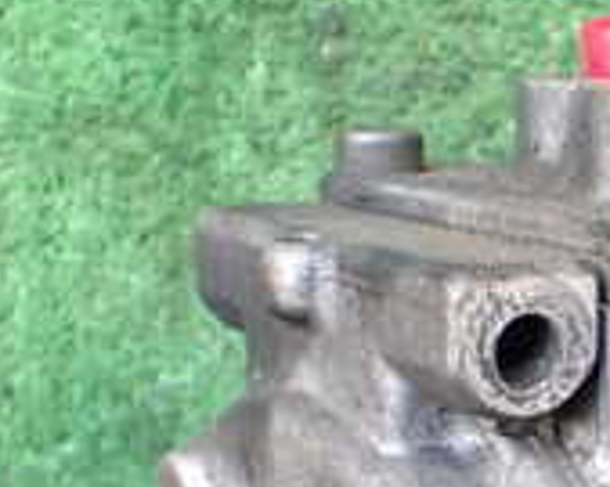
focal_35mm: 104
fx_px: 1876
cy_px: 556
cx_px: 751
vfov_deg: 14.4
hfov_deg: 17.5
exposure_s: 1/125
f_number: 2.3
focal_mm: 5.4
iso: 500
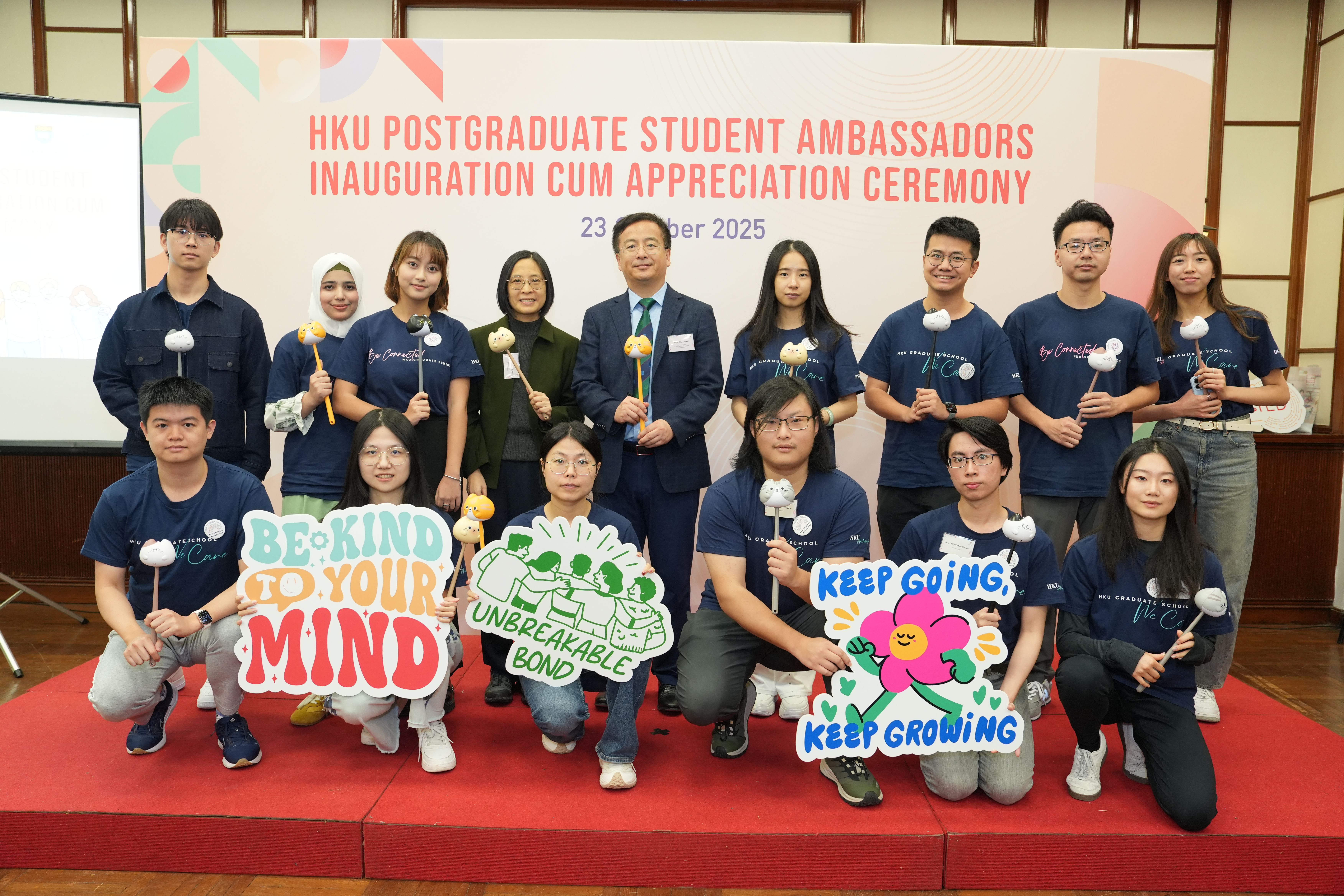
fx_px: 971
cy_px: 448
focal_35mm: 26
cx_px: 672
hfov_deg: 69.4
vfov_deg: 49.6
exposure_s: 1/125
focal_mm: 26
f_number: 4
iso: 1600
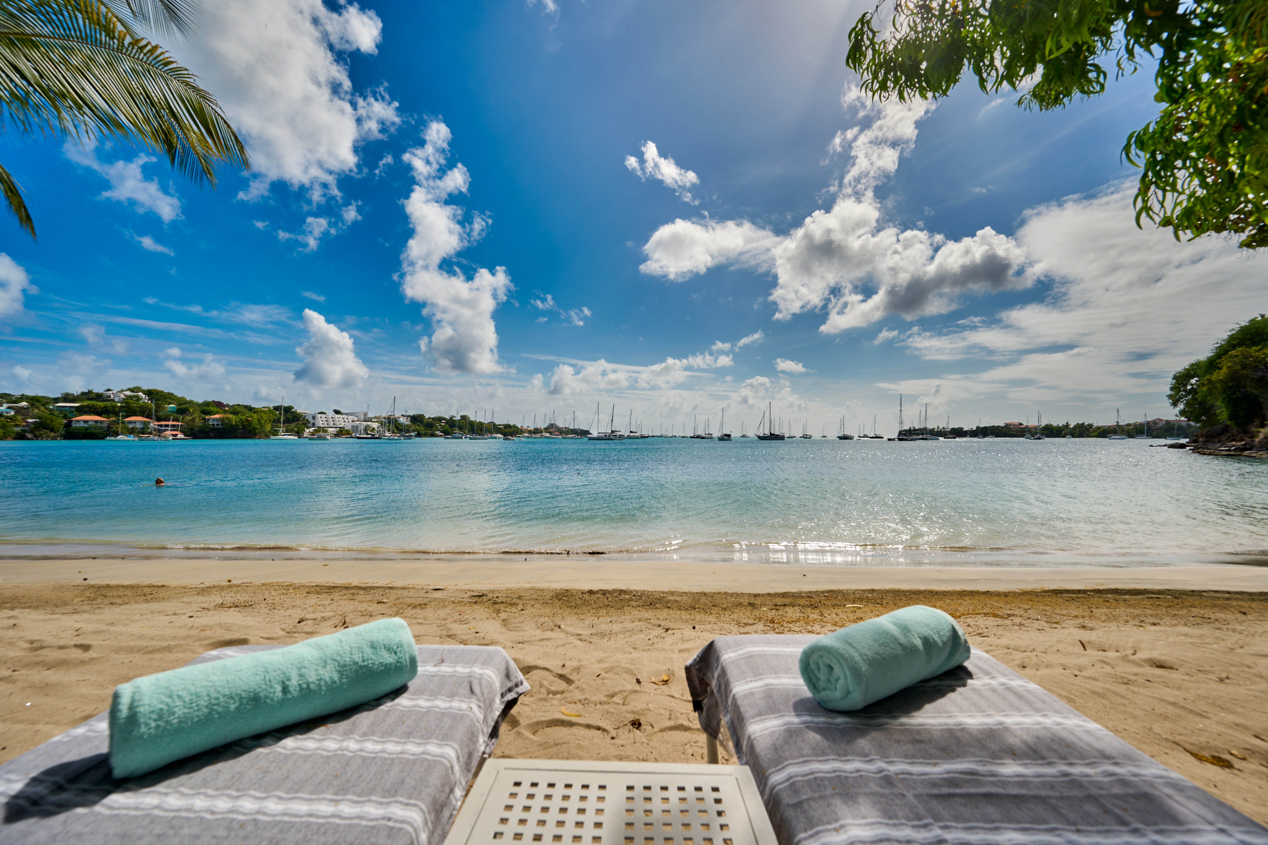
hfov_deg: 104.3
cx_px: 634
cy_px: 422
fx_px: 493
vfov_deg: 81.2
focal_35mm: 14
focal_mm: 14
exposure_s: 1/1000
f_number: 7.1
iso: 100
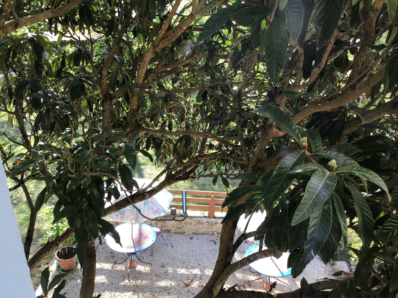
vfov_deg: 45.4
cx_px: 199
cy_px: 149
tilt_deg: -24.0
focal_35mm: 31
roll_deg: -0.6
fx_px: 356
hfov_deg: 58.4
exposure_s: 1/50
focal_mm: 3.3
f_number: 2.4
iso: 25
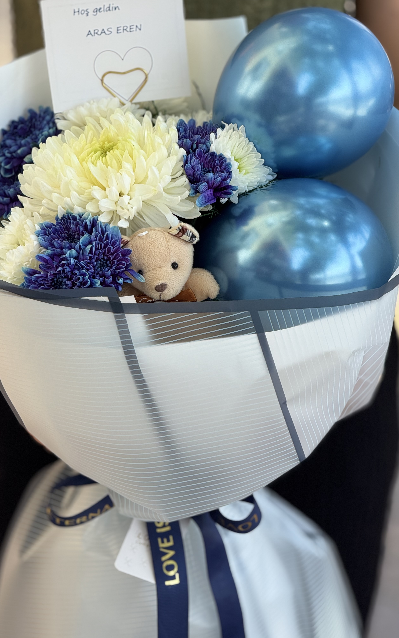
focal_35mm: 128
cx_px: 189
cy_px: 319
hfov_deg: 10.2
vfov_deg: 16.3
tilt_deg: -20.4
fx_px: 2227
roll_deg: -0.7
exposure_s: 1/356
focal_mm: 15.66
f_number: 2.8
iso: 50
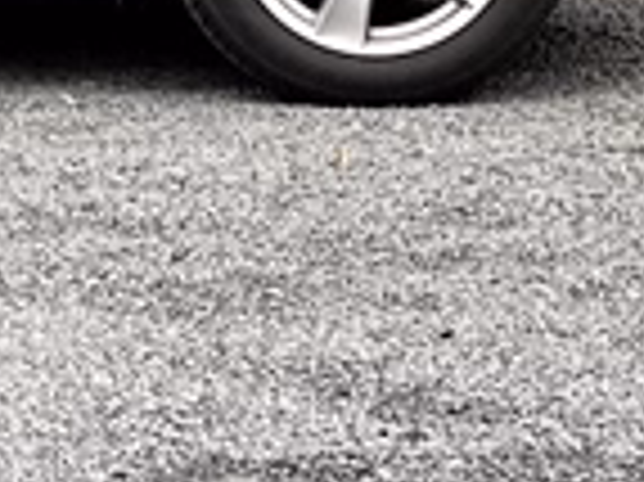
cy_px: -500
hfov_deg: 5.7
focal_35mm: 344
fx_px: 6394
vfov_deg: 4.3
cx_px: -504
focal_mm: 9
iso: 125
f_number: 2.8
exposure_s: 1/99
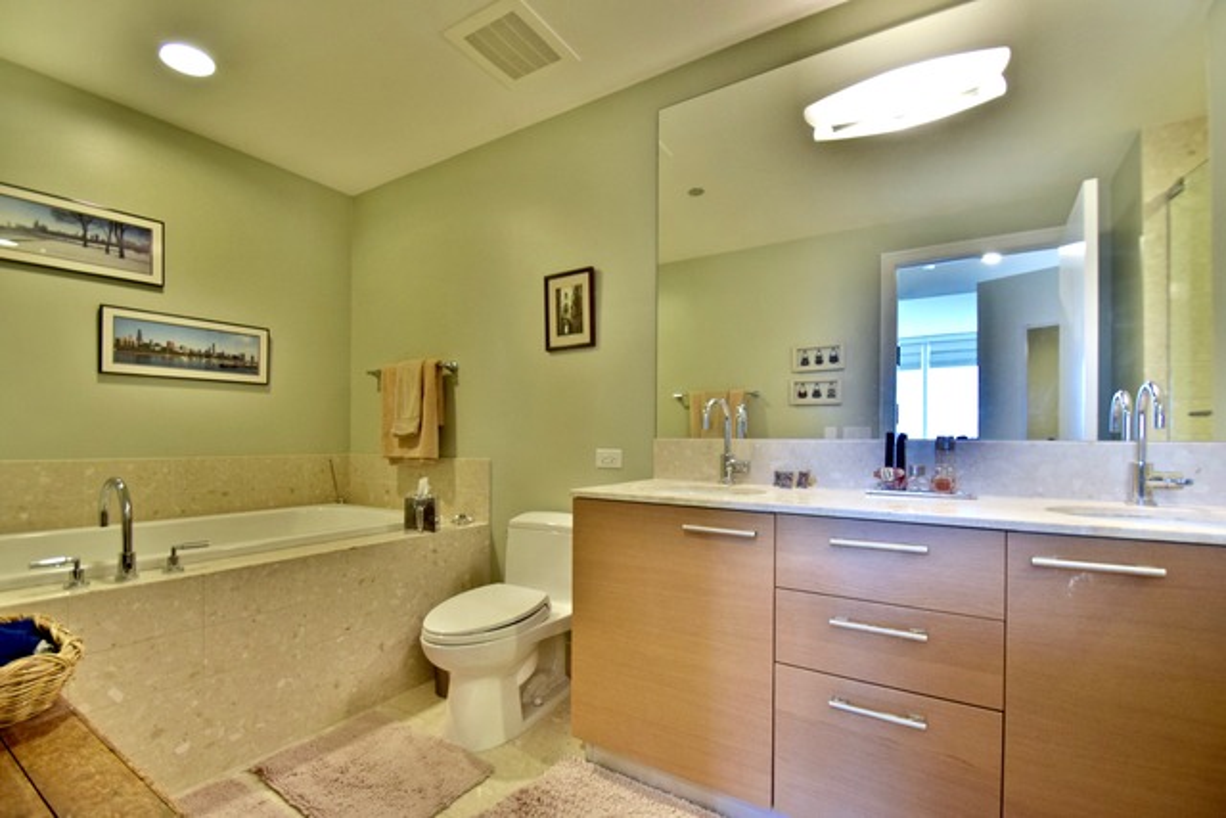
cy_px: 409
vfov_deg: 77.4
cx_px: 613
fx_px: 511
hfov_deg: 100.4
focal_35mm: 15
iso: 1250
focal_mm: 10
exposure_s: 1/60
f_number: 3.5
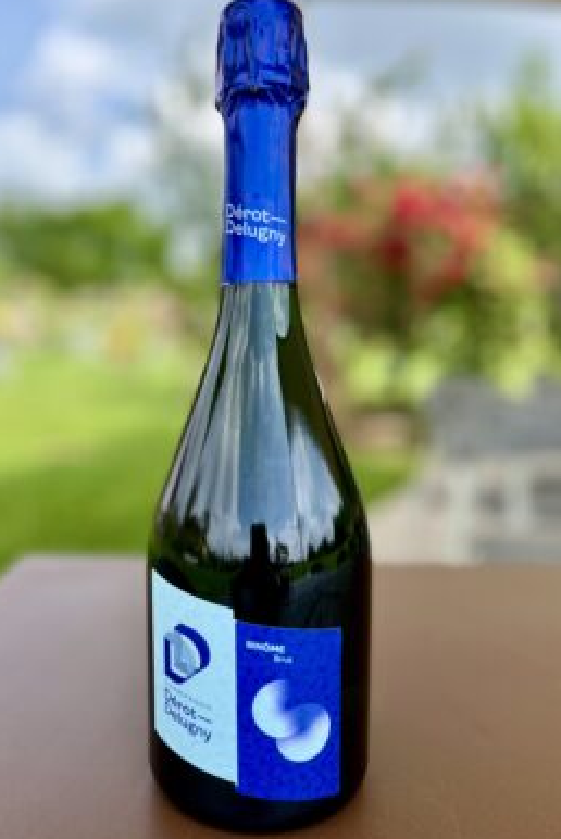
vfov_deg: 65.4
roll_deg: -1.2
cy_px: 415
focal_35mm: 28
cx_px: 246
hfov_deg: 46.4
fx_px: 653
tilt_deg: -7.5
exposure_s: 1/1339
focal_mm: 5.1
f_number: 1.6
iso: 50
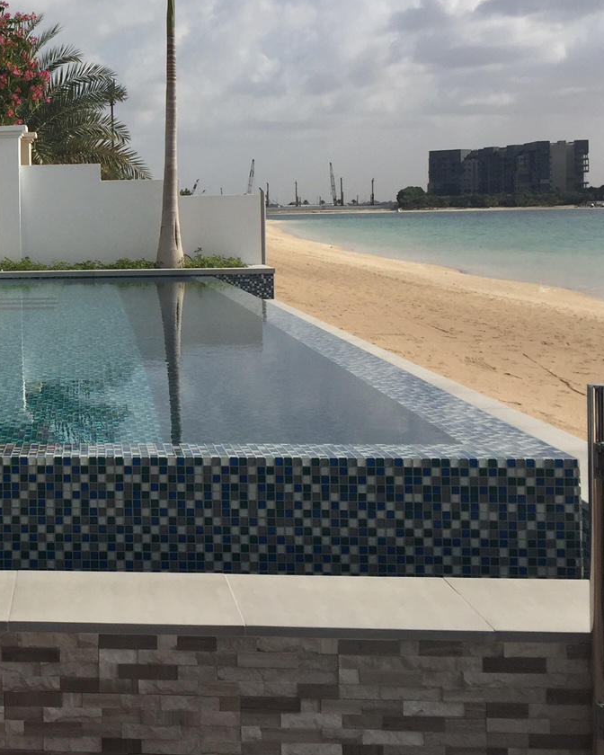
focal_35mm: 55
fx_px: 1229
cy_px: 253
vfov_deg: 33.9
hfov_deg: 25.8
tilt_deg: -1.1
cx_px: -40
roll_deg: +0.5
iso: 32
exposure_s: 1/3597
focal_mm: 4.15
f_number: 2.2
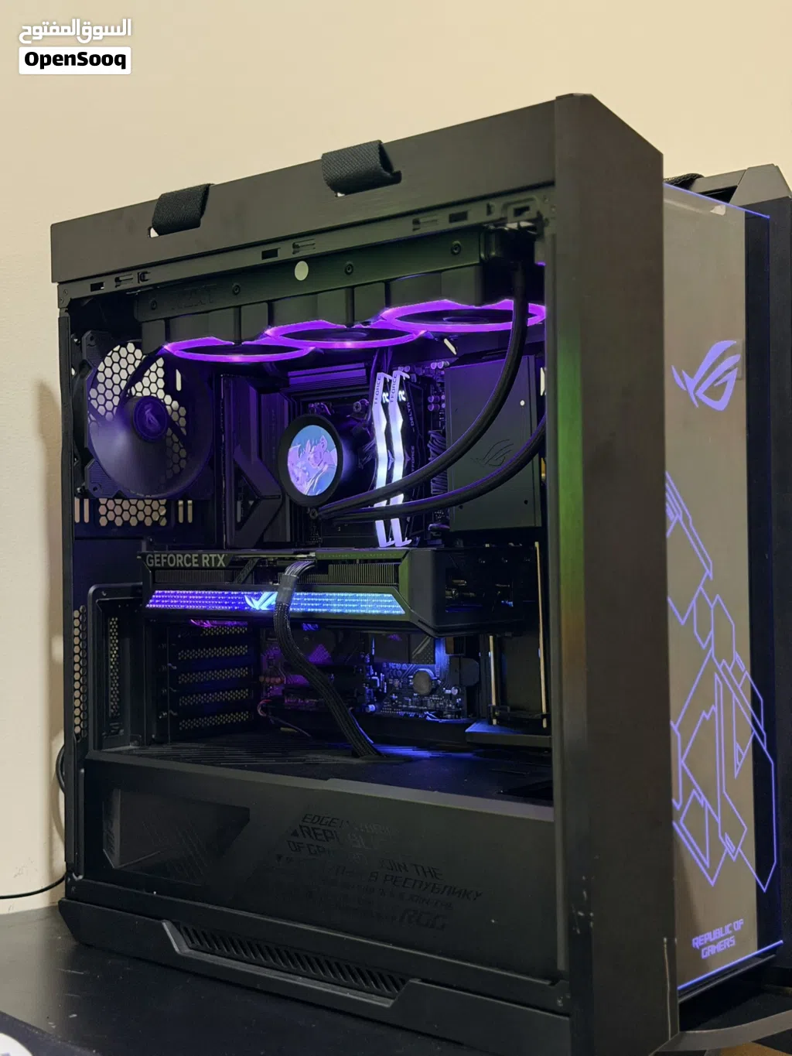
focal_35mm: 48
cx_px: 396
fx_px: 1464
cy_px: 528
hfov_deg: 30.3
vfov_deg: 39.7
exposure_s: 1/39
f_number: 1.78
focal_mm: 6.76
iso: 500
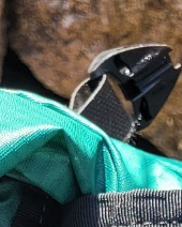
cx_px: 497
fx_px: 1298
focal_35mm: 193
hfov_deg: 7.3
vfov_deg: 8.3
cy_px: 702
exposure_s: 1/625
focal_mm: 5.4
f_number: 1.8
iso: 40
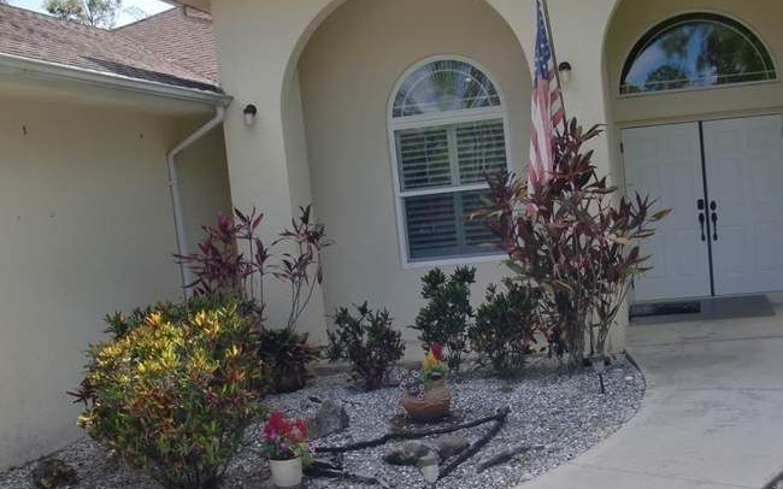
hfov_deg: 42.6
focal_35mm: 47
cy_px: 317
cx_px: 443
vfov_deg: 27.3
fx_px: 1003
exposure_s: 1/800
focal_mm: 6.3
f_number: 2.8
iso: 64
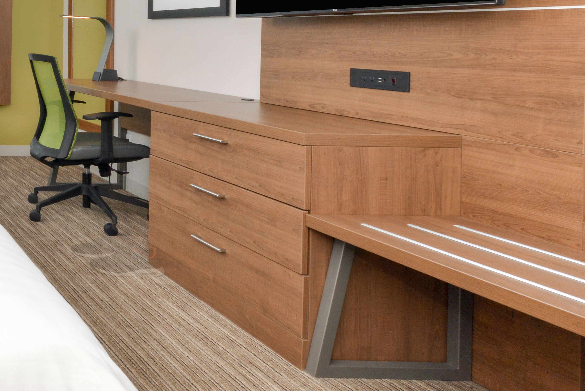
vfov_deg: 33.3
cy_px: 43
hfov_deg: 33.5
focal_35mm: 38
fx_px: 618
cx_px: -208
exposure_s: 1/125
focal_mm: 14
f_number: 13
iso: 640
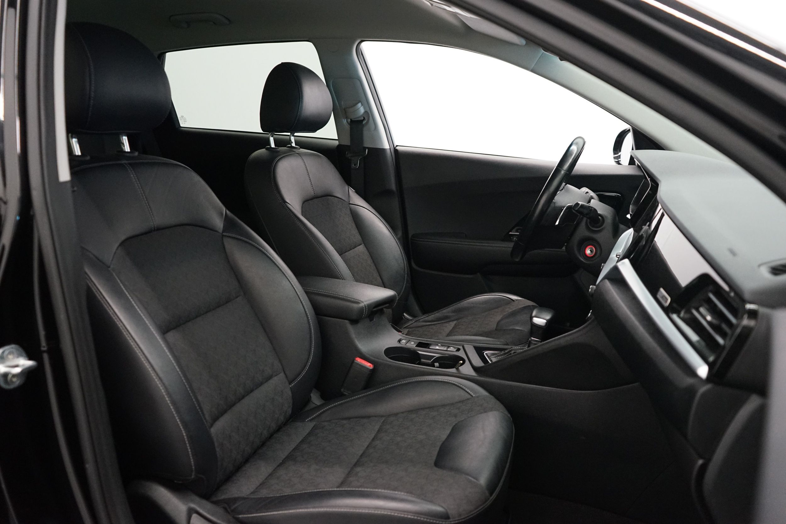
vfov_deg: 46.4
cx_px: 393
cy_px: 262
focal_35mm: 28
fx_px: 611
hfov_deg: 65.5
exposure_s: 1/160
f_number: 3.5
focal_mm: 28
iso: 4000
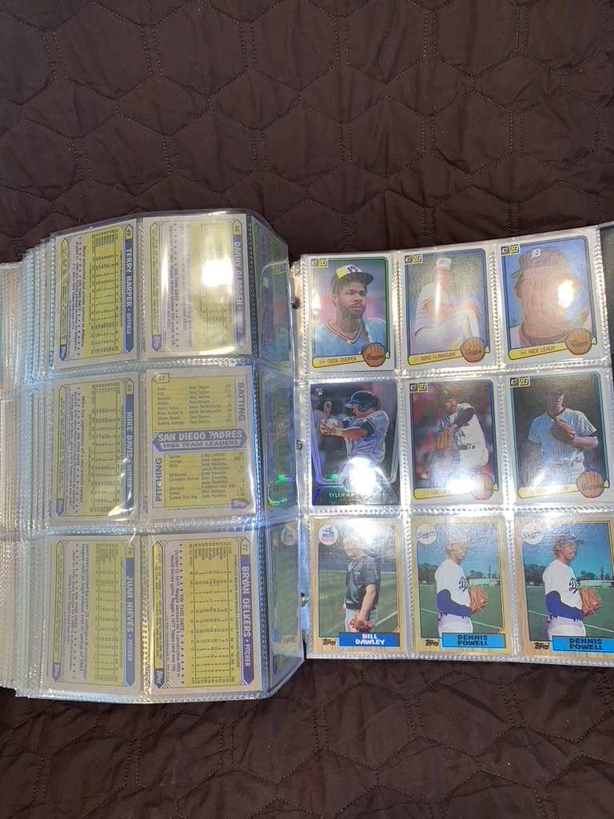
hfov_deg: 53.1
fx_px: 615
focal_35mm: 26
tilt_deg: -53.0
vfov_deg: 67.3
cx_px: 307
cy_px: 410
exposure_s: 1/48
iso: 25
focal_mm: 4.25
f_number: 1.8
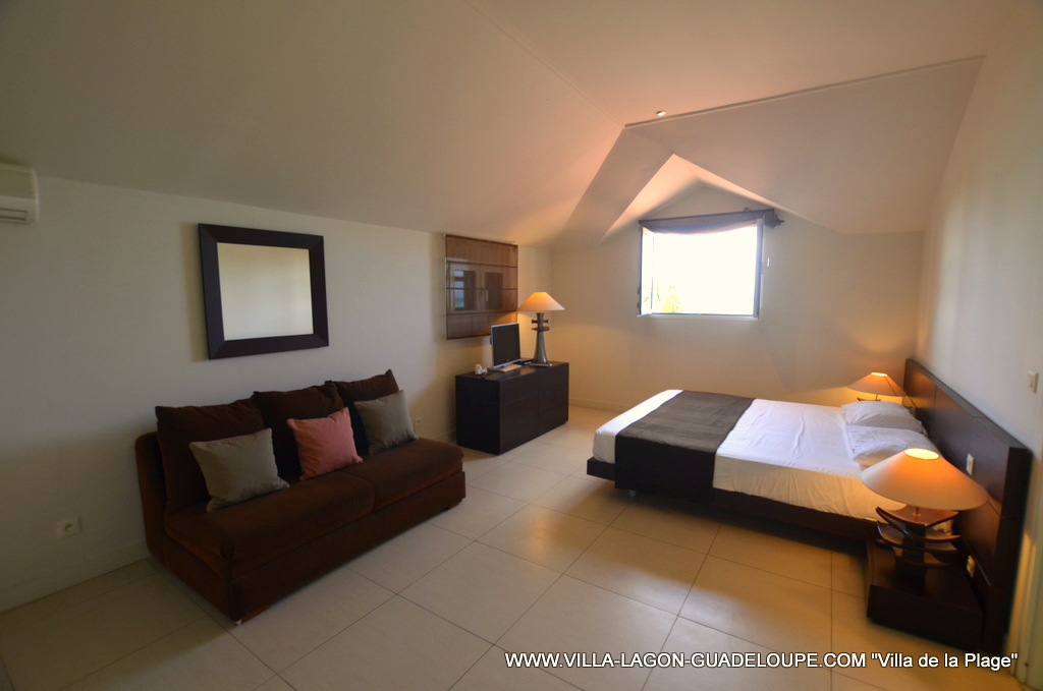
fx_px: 434
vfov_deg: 77.1
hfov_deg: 100.5
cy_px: 346
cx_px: 522
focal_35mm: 15
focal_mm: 10
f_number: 5
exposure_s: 1/100
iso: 400
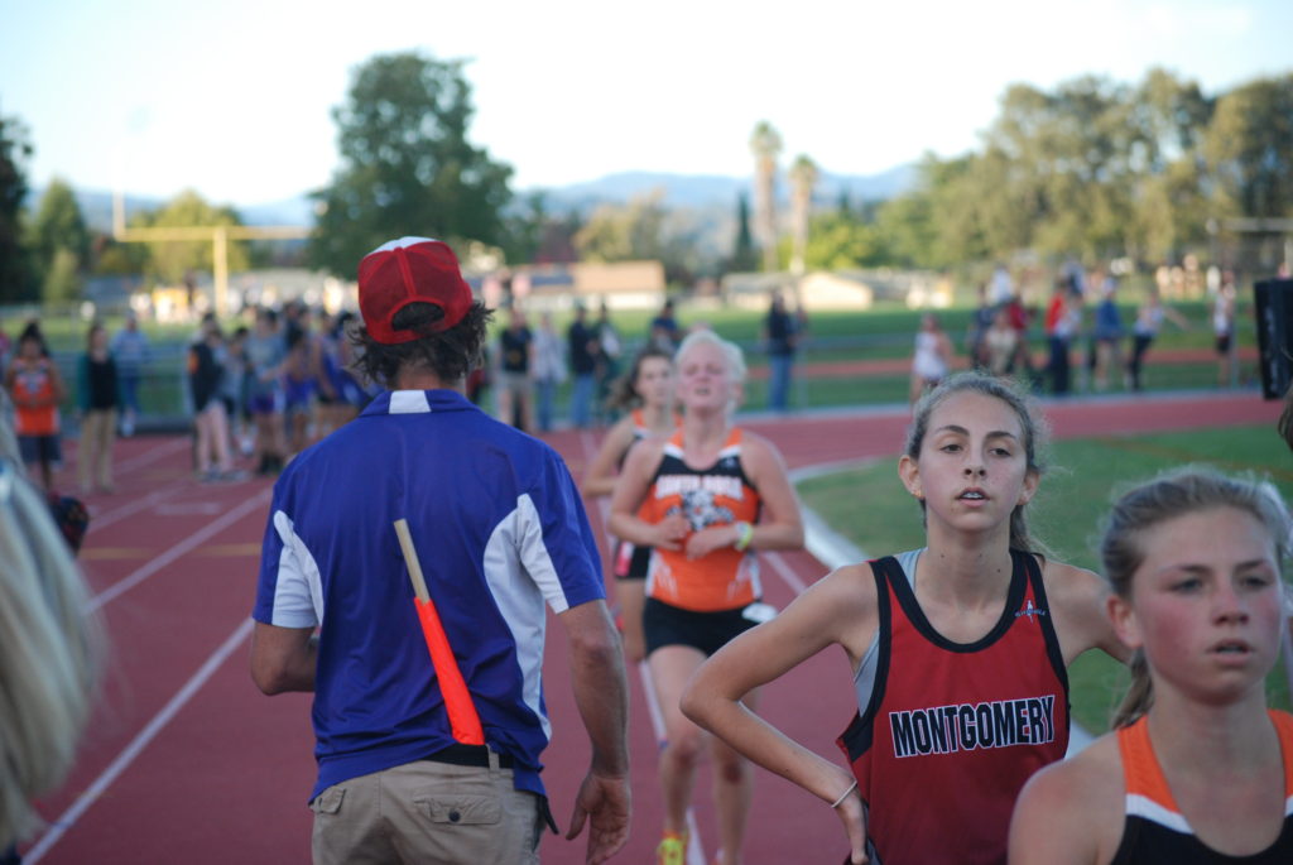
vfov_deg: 9.4
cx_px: 646
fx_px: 5285
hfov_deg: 13.9
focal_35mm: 147
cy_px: 432
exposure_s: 1/320
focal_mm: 98
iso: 400
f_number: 4.5
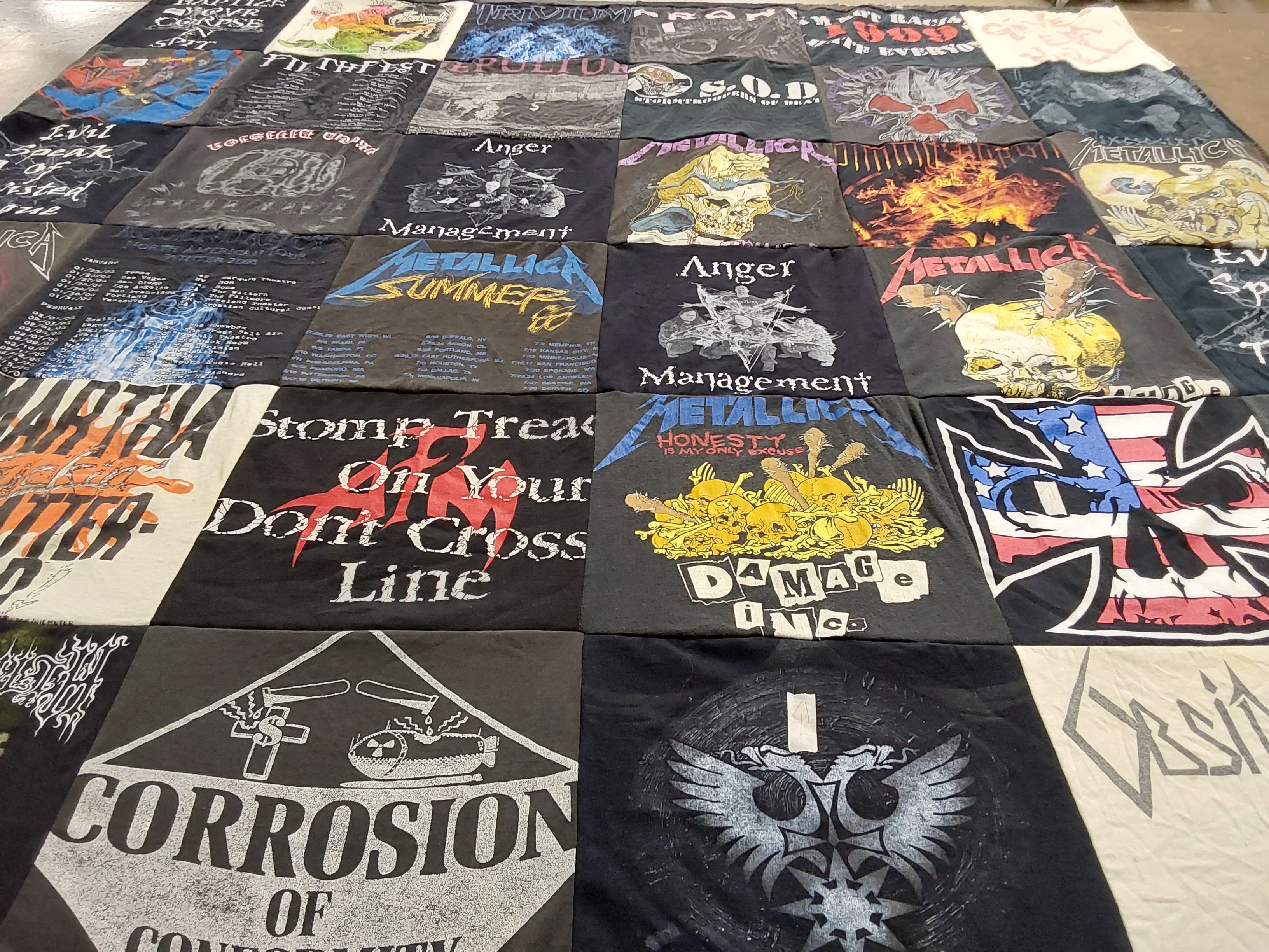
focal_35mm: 28
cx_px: 634
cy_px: 476
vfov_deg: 49.7
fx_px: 1026
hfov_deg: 63.4
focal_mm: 2.91
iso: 200
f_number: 1.9
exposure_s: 1/60
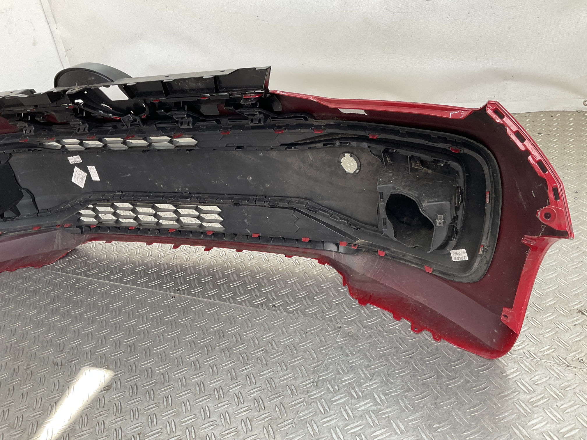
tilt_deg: -30.3
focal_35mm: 29
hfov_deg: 61.7
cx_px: 294
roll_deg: +11.4
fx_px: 492
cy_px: 220
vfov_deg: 48.2
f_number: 1.8
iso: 32
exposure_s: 1/100
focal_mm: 3
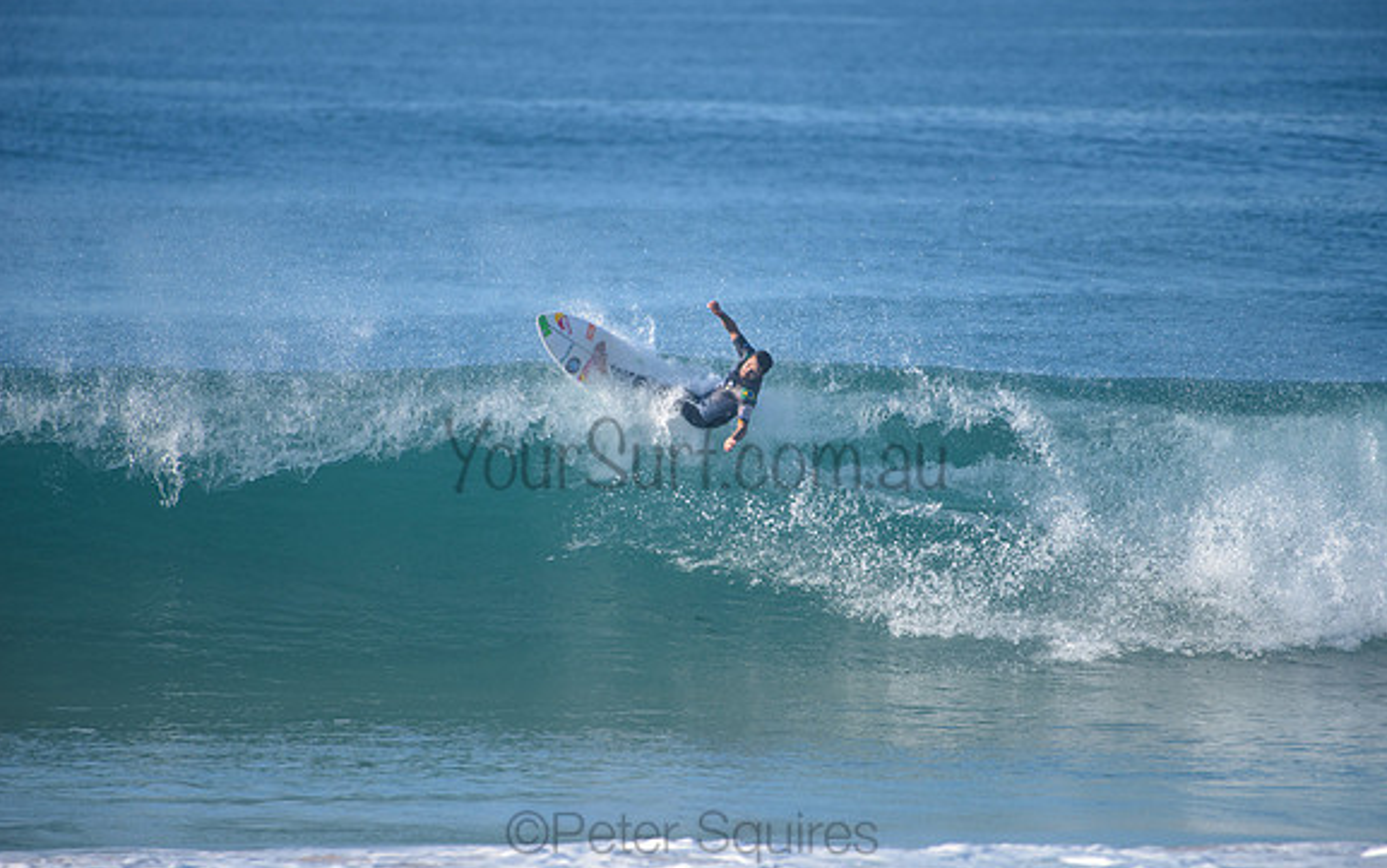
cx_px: 692
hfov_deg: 4.1
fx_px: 19359
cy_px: 434
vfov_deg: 2.6
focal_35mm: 512
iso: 360
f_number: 5.6
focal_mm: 500
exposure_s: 1/2000
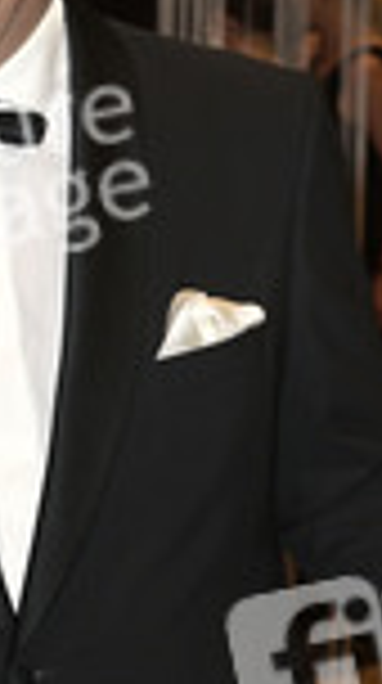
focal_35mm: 171
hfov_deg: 7.1
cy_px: 418
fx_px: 3093
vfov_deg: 12.6
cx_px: 49
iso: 2500
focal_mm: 62
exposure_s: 1/100
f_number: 5.6
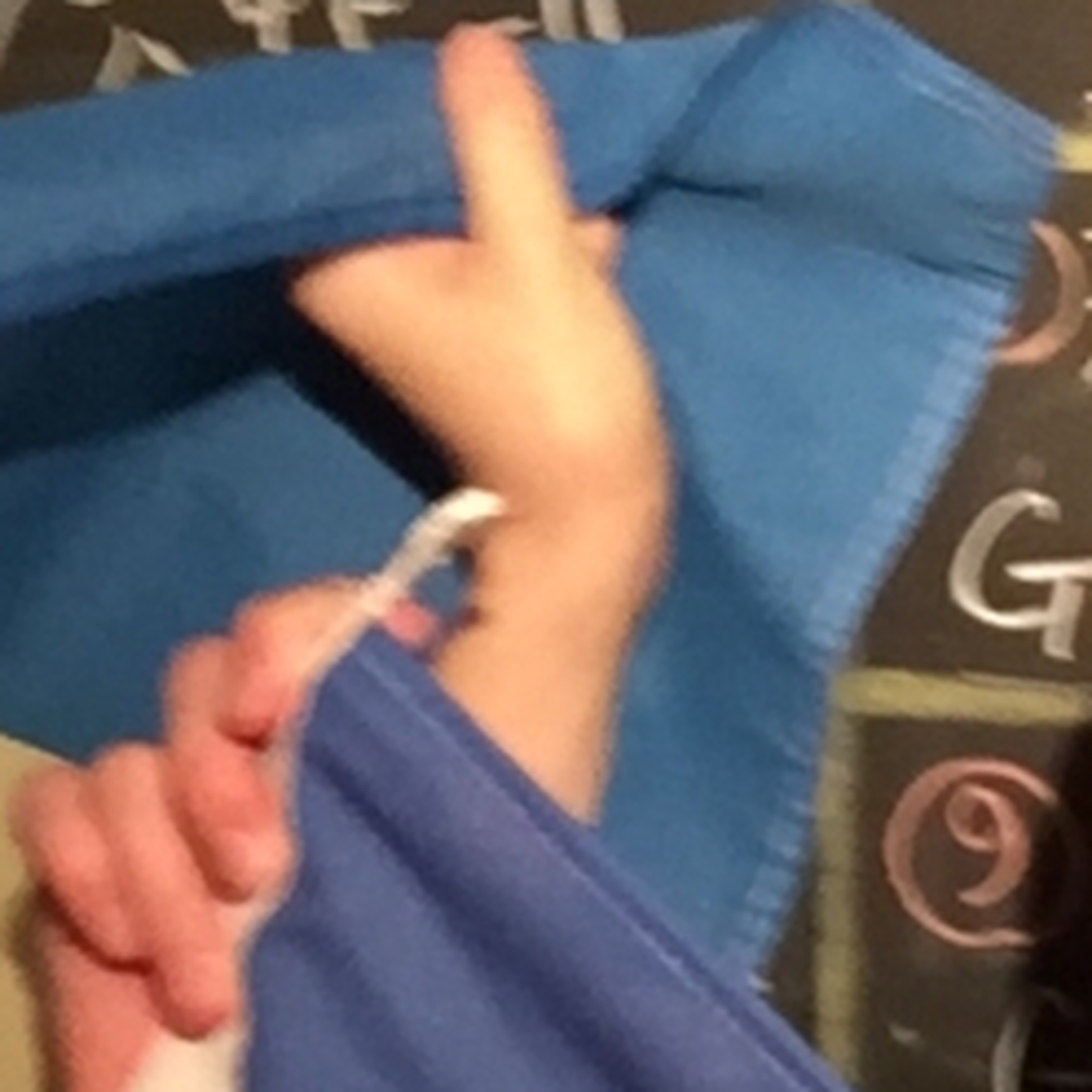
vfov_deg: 14.9
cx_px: 964
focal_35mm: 113
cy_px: 1281
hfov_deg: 15.3
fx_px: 4033
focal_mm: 2.65
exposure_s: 1/30
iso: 250
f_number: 2.2
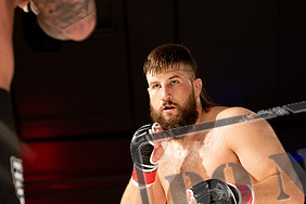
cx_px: 133
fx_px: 1224
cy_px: 155
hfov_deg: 14.2
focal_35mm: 144
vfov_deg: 9.5
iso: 1100
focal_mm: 70
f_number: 2.8
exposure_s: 1/1000
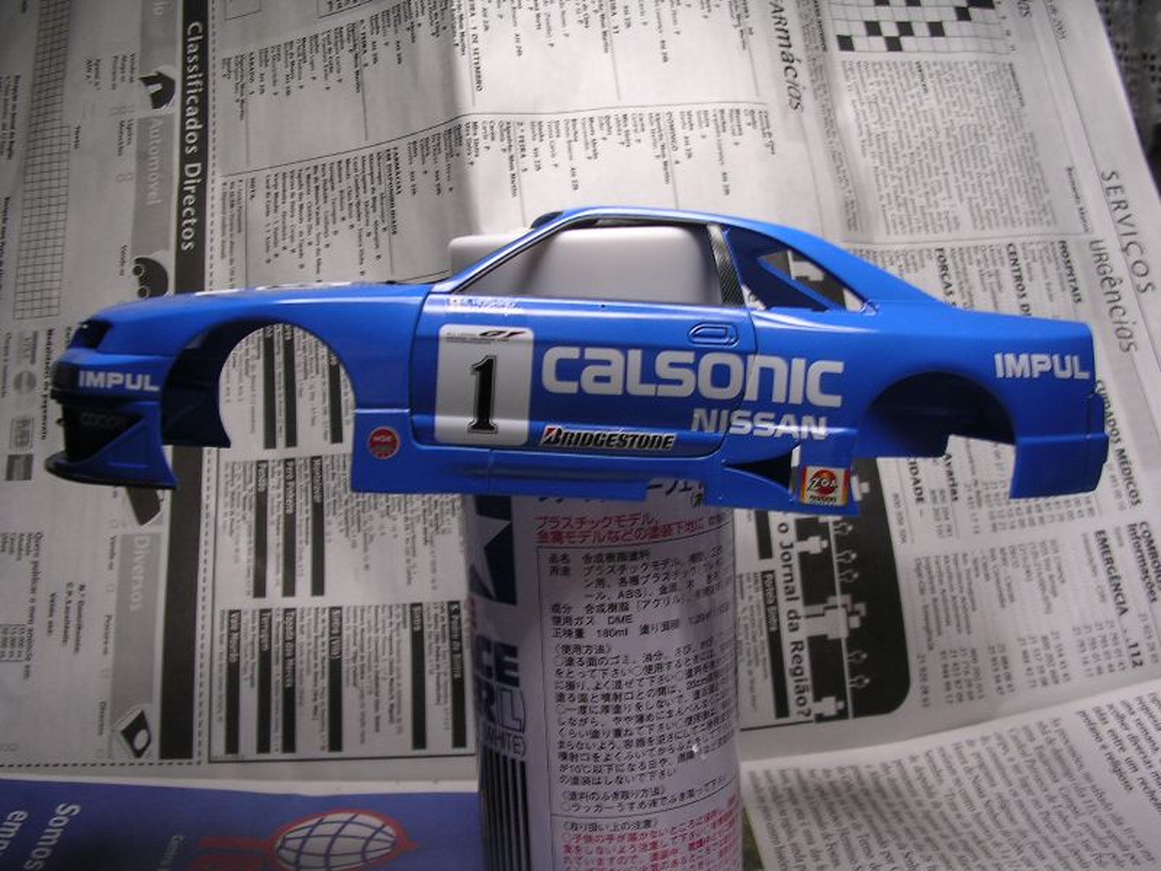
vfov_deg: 37.7
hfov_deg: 49.0
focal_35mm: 38
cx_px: 580
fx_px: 1274
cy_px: 436
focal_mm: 5.8
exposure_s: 1/13.5
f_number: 2.8
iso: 100
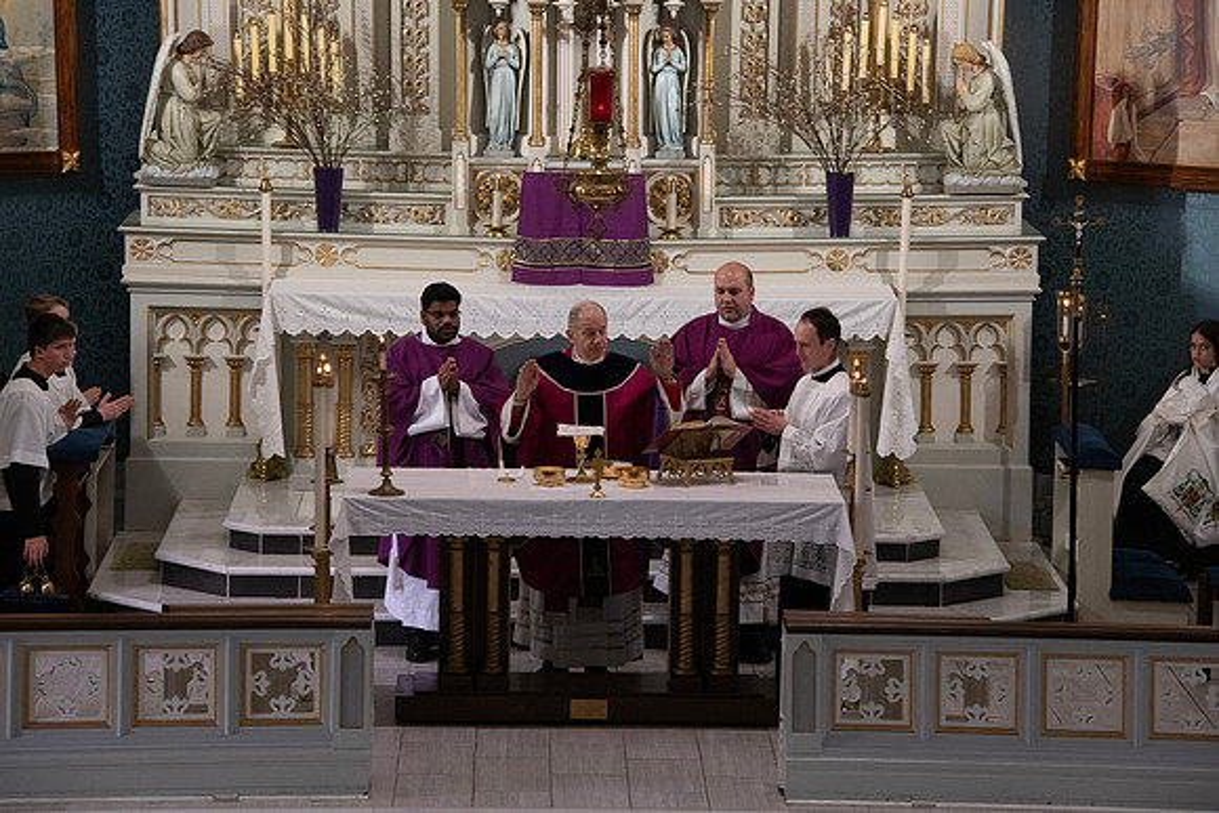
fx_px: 4911
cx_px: 610
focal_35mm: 145
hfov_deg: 14.2
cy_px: 406
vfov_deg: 9.5
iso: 4000
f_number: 9
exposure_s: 1/100
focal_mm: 145
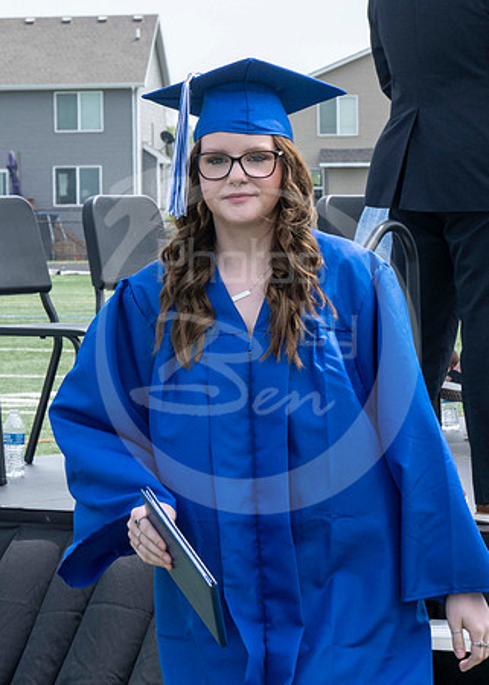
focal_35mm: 191
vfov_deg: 10.5
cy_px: 209
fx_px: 3713
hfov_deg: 7.5
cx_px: 40
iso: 200
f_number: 13
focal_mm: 70
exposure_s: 1/250
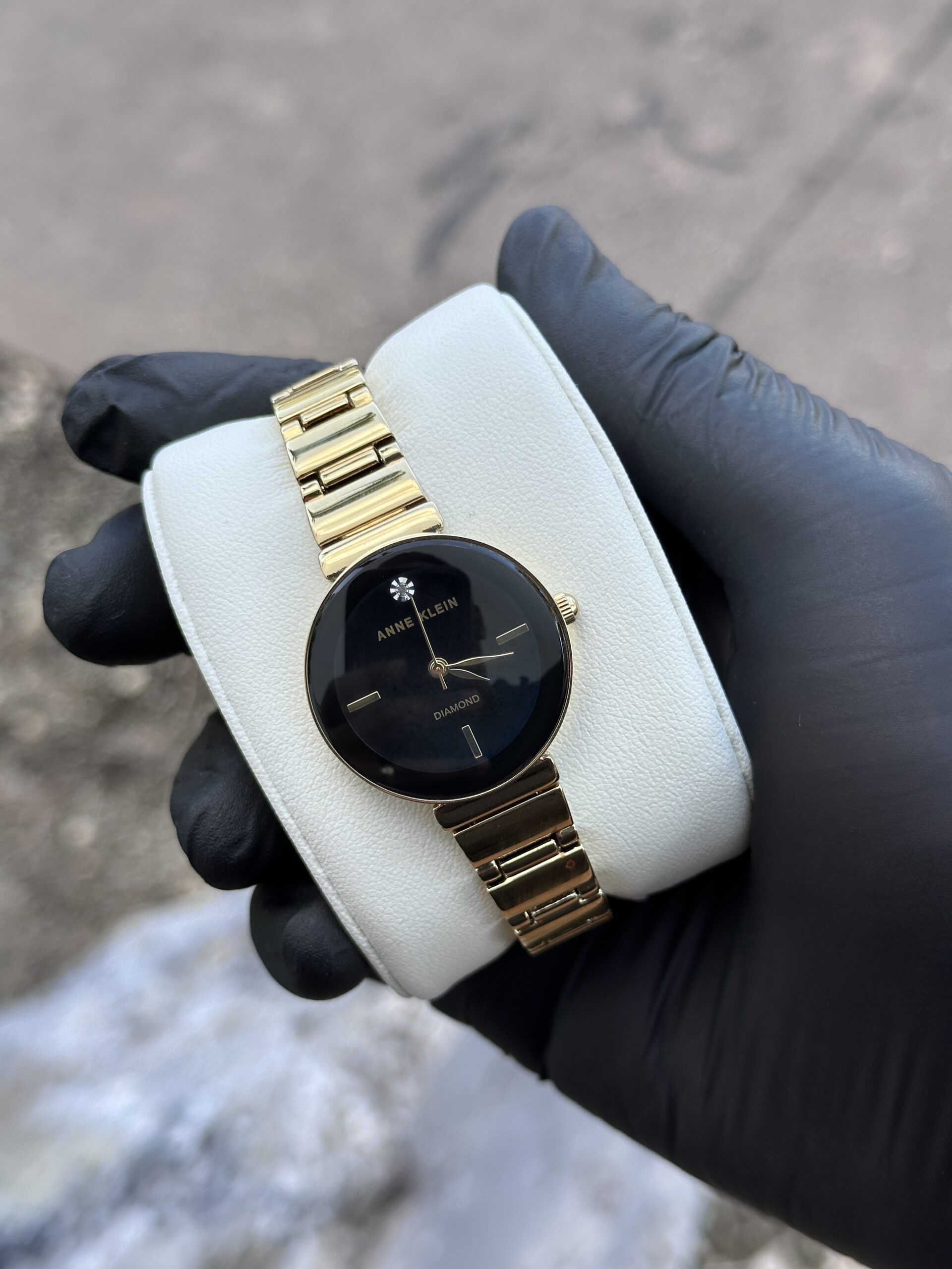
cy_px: 634
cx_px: 476
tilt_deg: -51.8
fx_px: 1760
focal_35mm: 48
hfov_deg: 30.3
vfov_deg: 39.7
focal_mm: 6.86
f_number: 1.78
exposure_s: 1/401
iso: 64
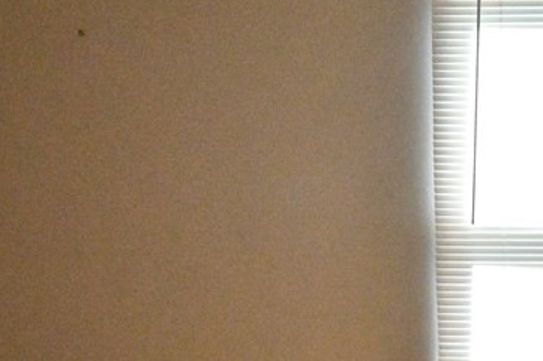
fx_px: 1131
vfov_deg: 18.0
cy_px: 305
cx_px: 258
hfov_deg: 27.0
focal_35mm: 75
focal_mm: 17
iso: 12800
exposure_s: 1/1600
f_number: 5.3
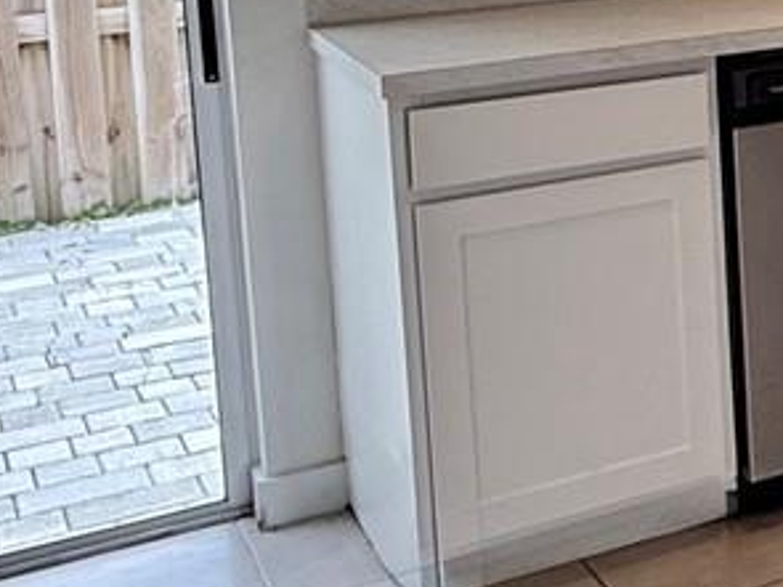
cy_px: -185
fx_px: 1718
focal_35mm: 76
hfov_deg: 20.2
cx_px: 1319
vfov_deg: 18.0
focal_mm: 2.22
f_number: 2.2
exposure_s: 1/120
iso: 100
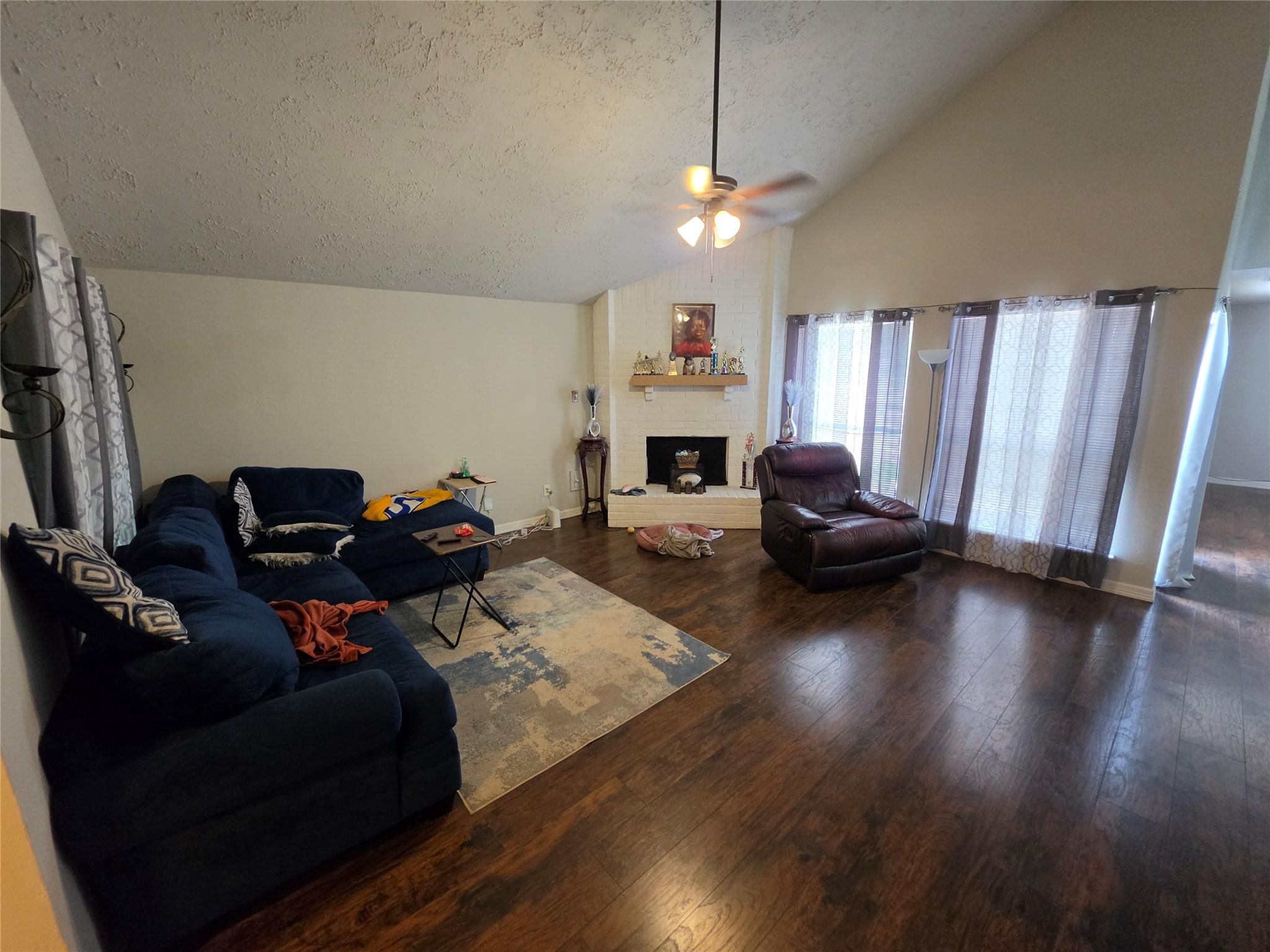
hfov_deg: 106.2
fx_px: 477
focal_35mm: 13
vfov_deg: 89.9
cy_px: 476
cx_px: 635
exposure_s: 1/60
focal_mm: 2.2
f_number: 1.9
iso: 400
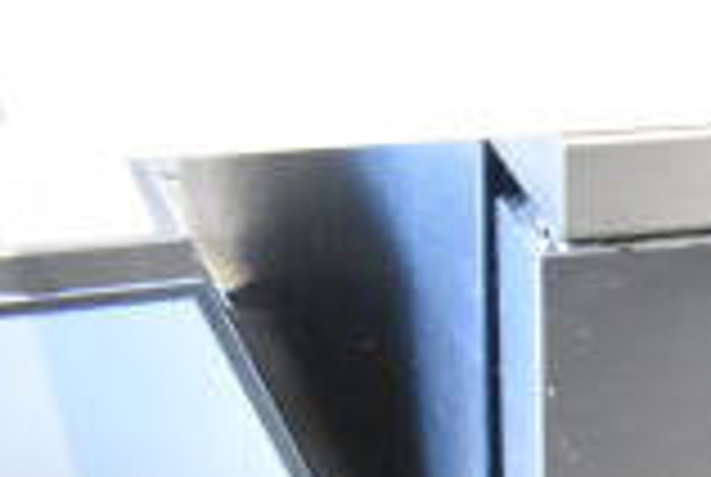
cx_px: 1359
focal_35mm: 104
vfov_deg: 12.8
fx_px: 2058
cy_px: 628
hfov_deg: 16.0
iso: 5000
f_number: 3.5
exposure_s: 1/30
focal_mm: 18
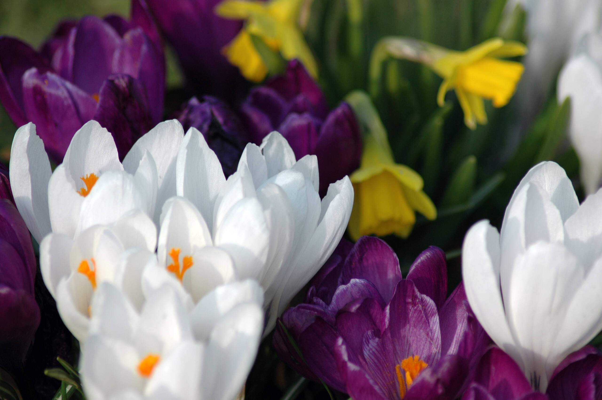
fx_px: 4761
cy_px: 200
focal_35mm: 285
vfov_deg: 4.8
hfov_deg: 7.2
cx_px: 301
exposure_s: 1/500
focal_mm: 190
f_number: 5.6
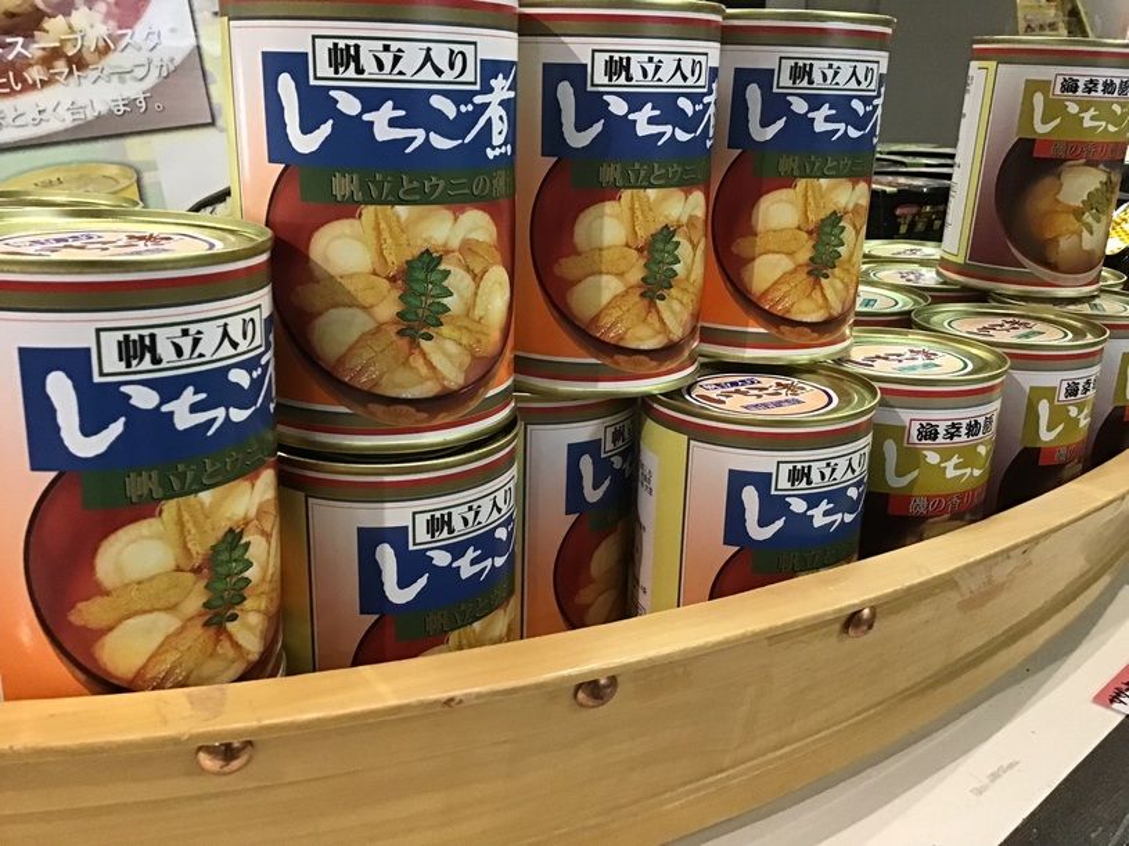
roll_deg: -2.6
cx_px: 564
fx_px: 1011
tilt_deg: -19.7
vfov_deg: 45.4
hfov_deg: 58.4
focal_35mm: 31
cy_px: 423
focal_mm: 3.3
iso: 250
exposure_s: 1/33
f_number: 2.4
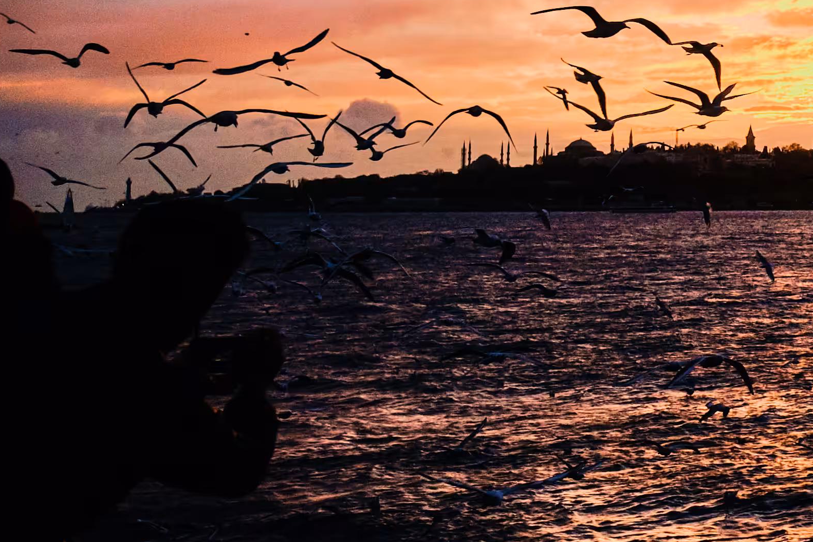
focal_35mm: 91
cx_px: 1527
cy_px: 12
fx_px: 2055
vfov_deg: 14.8
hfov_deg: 17.5
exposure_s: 1/1600
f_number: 2.8
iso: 320
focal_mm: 16
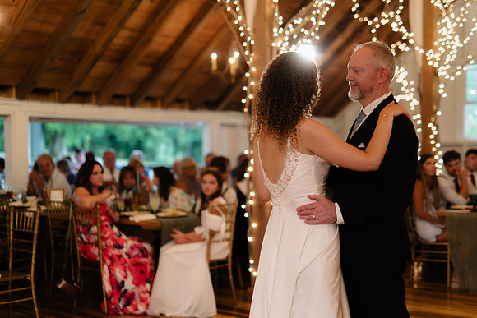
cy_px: 157
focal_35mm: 52
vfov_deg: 26.2
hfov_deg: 38.5
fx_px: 683
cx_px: 238
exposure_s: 1/200
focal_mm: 50
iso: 800
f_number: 1.8
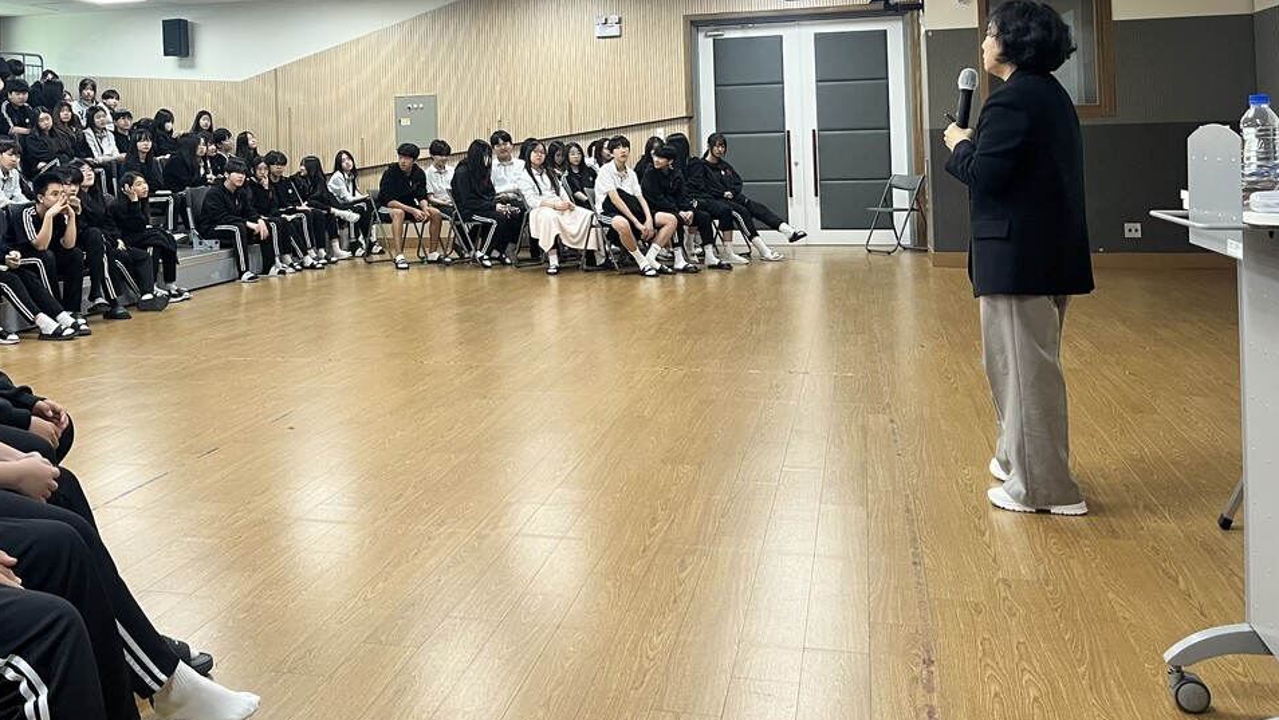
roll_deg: +1.9
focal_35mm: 38
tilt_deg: +1.5
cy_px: 106
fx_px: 1289
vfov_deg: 30.2
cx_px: 456
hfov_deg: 52.0
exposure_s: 1/60
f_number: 1.6
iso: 100
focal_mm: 5.1
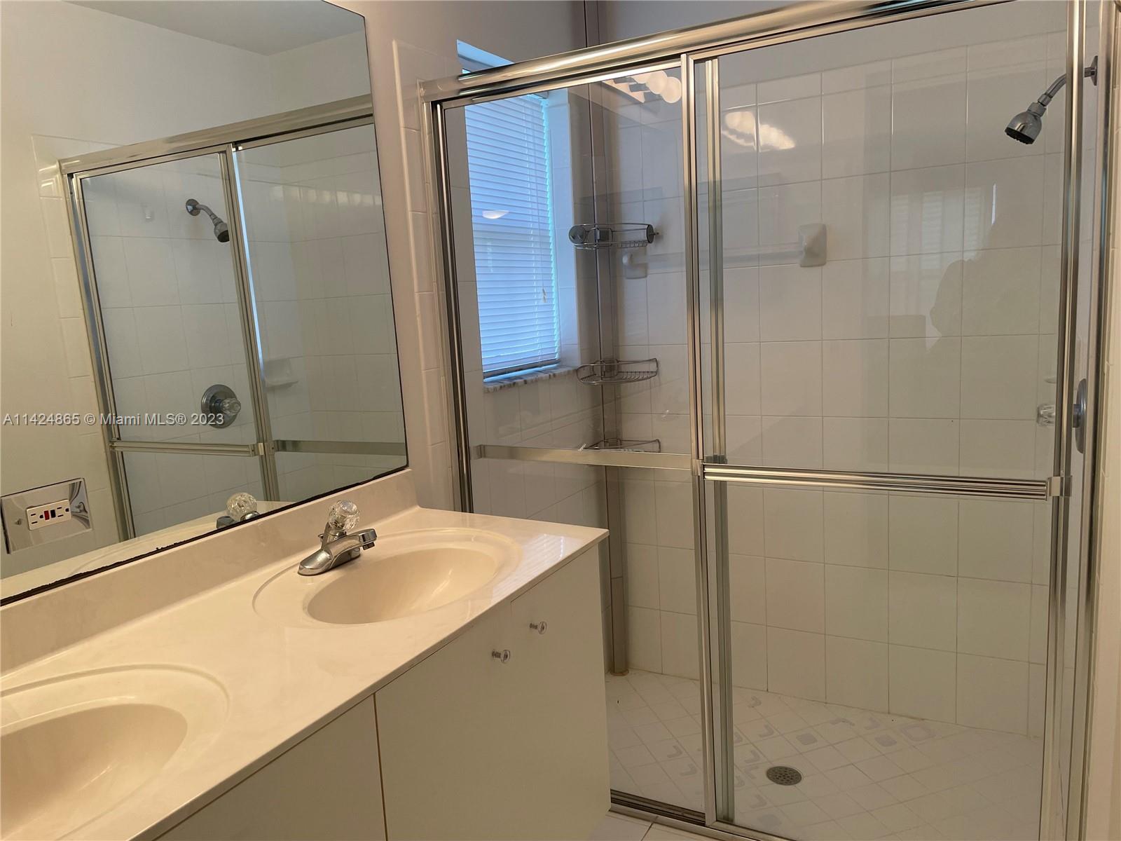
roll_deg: +2.9
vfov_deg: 53.1
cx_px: 560
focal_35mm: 26
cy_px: 420
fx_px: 842
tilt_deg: -9.3
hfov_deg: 67.3
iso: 64
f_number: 1.6
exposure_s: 1/120
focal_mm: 4.2
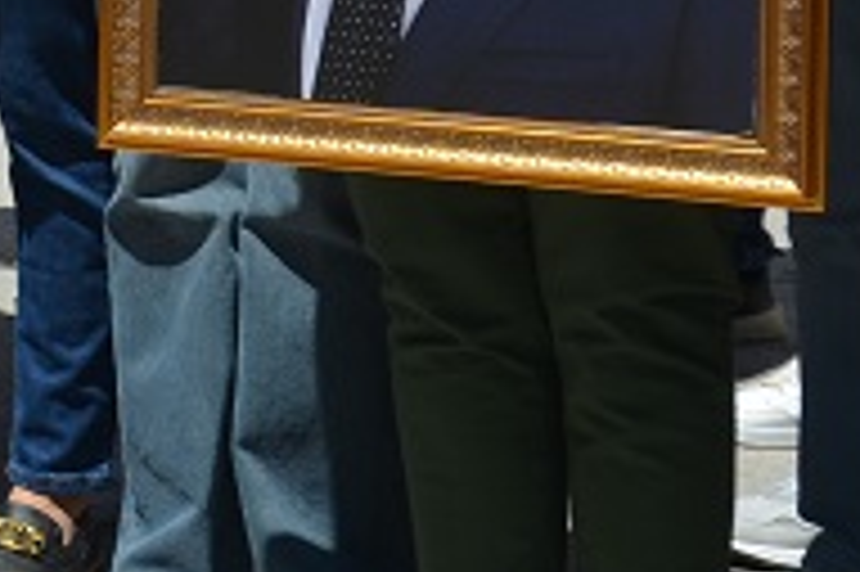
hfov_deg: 7.1
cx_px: -801
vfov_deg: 4.8
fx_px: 6733
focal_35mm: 282
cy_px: -448
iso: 100
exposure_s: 1/320
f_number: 9
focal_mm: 45
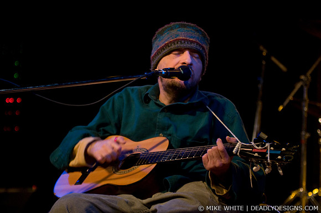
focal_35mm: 105
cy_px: 106
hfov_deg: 19.5
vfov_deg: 13.0
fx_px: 935
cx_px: 160
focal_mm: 70
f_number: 2.8
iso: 1000
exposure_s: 1/50
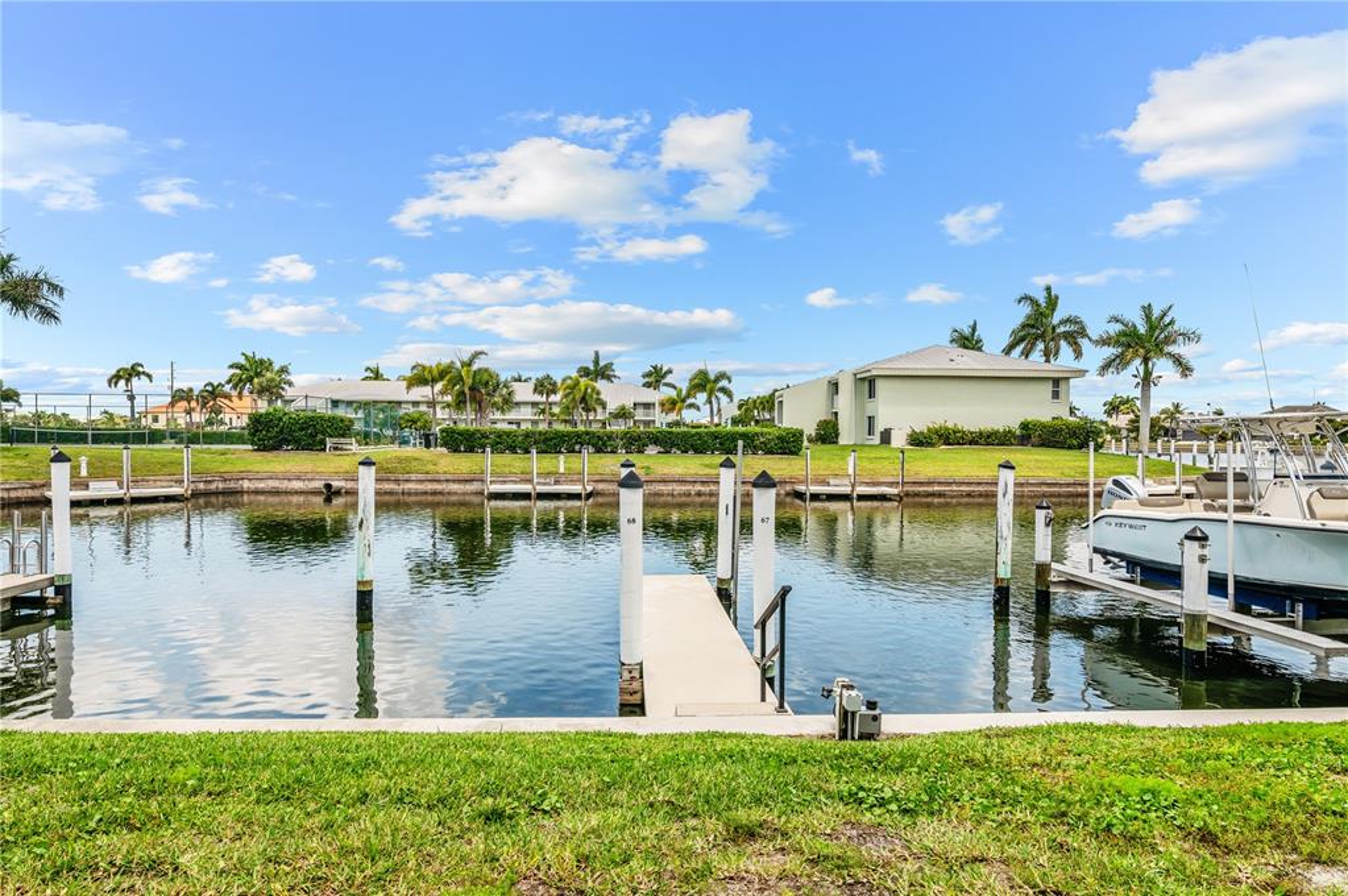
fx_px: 748
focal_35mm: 20
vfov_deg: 61.8
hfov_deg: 84.0
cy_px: 448
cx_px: 674
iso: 320
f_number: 10
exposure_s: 1/640
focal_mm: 20
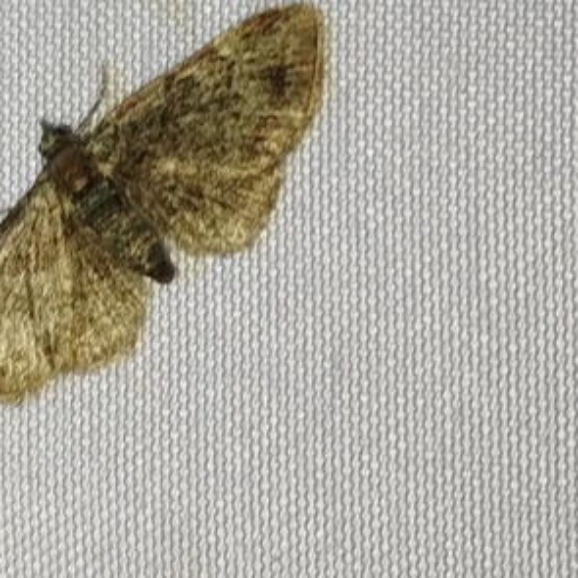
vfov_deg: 12.3
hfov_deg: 12.3
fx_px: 2683
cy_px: 235
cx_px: 167
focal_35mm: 142
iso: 64
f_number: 1.7
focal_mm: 5.31
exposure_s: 1/50
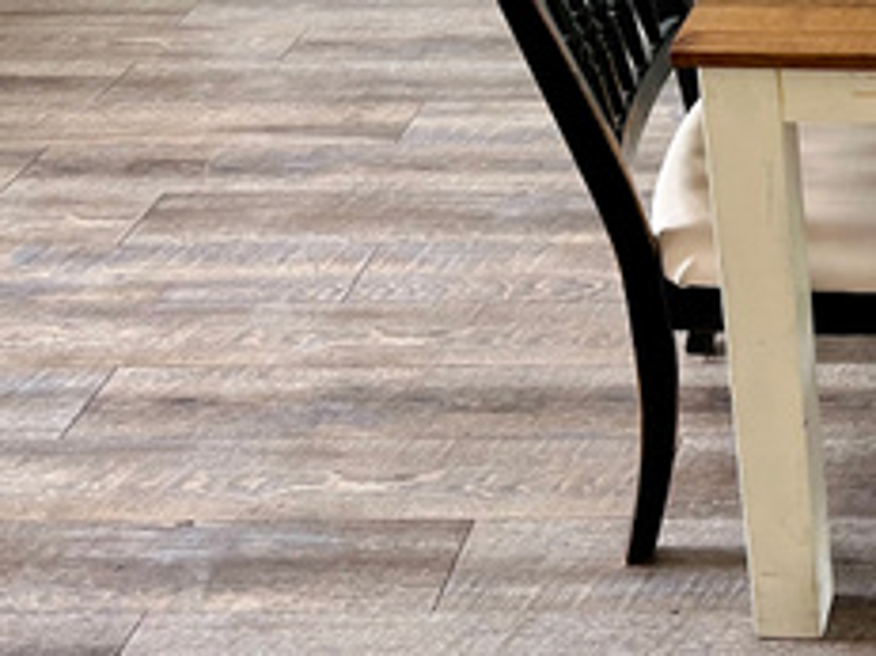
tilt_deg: -27.0
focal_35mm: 72
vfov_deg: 20.1
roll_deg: +0.1
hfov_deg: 24.2
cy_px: 91
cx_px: 1088
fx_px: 1821
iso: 100
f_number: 1.5
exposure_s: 1/60
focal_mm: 5.7
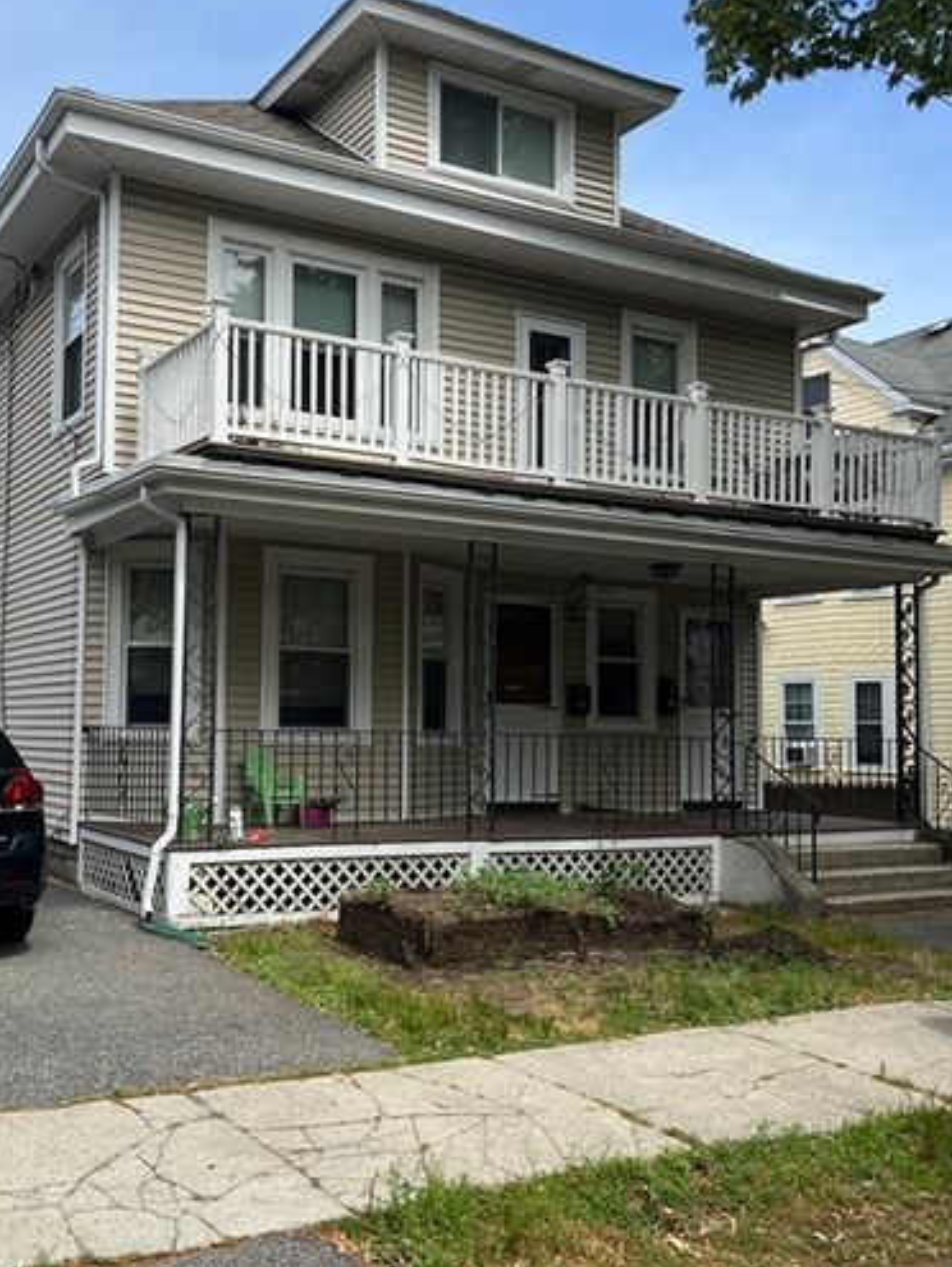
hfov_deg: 40.4
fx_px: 1282
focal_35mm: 35
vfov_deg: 52.6
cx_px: 345
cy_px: 639
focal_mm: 5.1
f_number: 1.6
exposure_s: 1/2632
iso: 50
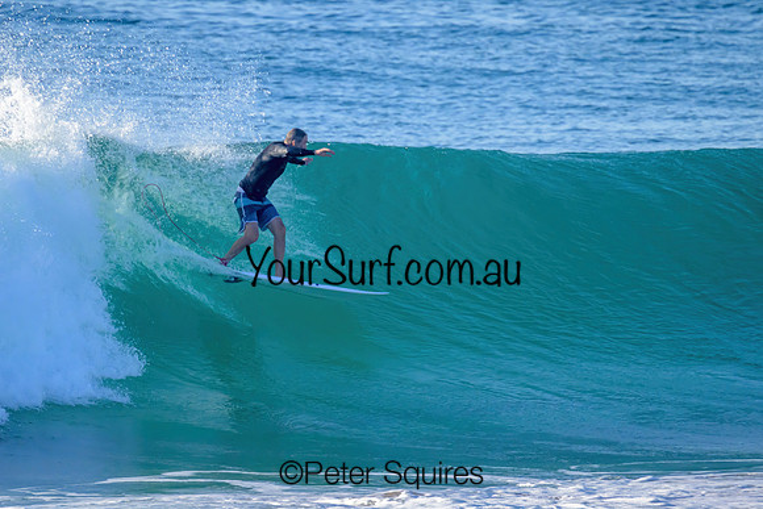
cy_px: 223
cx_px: 363
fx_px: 19743
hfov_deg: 2.2
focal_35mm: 931
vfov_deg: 1.5
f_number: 11
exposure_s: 1/2000
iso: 2000
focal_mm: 800
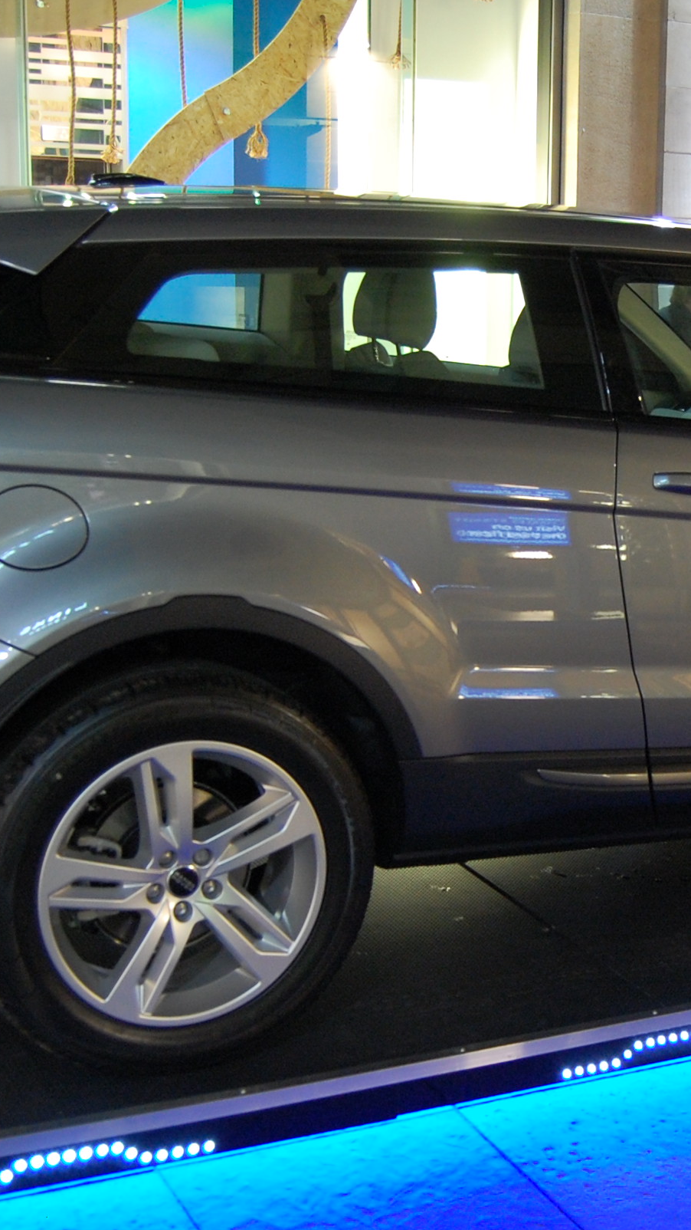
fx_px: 1727
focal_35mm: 53
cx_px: 601
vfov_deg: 39.1
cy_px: 679
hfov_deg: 22.2
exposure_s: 1/6
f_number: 3.5
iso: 800
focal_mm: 18
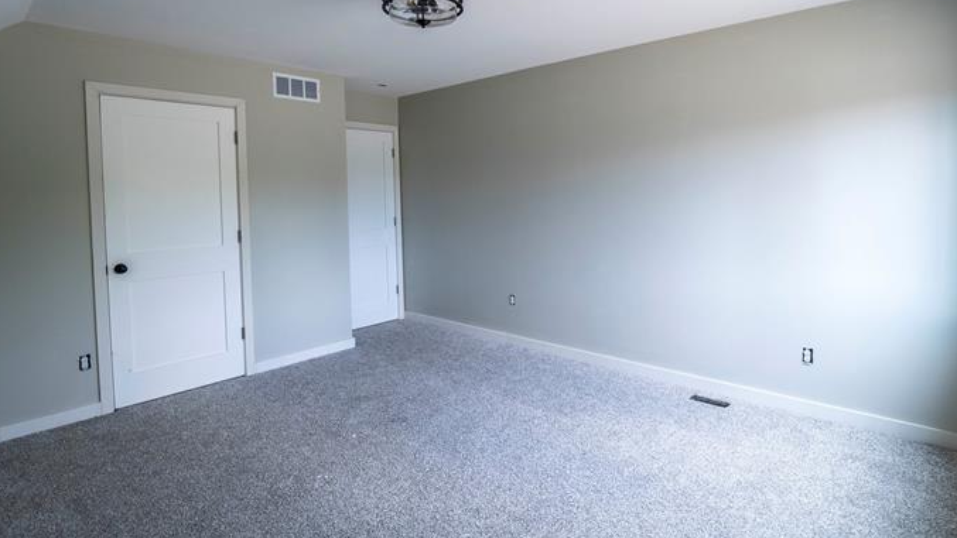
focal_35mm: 19
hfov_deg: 89.5
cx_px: 506
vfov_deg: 57.8
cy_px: 210
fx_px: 482
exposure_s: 1/13
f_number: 7.1
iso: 100
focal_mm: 12
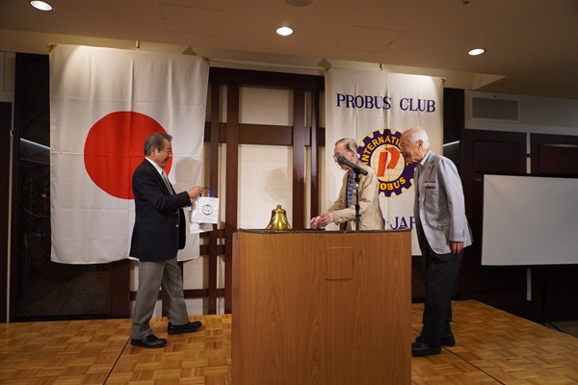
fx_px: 385
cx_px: 289
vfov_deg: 53.1
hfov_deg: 73.7
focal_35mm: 24
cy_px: 192
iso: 1250
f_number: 4
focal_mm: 16
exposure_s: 1/160
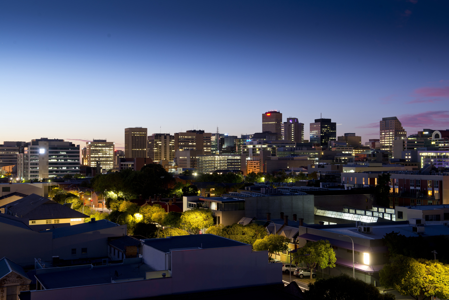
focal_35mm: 48
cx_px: 224
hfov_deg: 41.1
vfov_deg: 28.1
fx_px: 599
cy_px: 150
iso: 200
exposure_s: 6
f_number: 8
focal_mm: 48
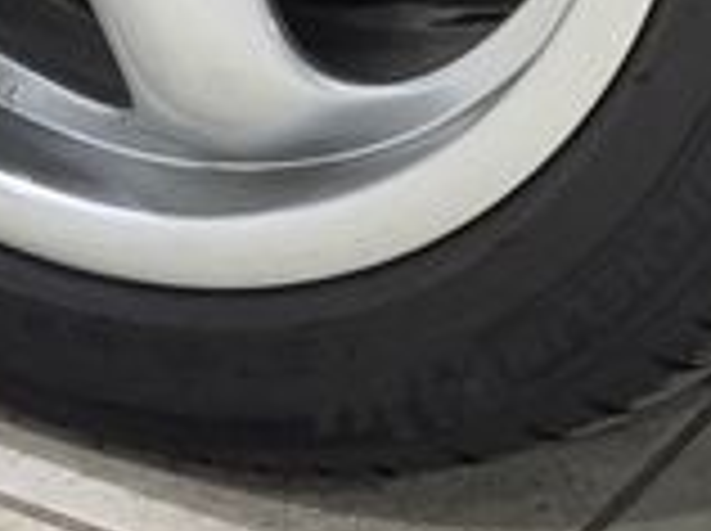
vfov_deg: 5.2
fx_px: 5742
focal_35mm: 280
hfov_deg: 7.1
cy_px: -450
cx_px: 32
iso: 320
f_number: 2.4
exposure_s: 1/120
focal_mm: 7.9
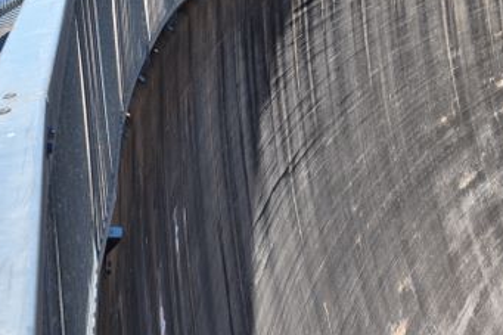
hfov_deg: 20.3
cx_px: 425
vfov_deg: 13.1
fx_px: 1383
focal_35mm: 99
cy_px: -152
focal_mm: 22
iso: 200
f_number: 10
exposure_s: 1/250
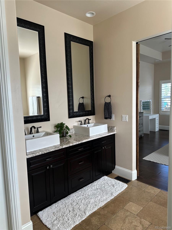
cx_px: 86
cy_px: 115
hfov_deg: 56.8
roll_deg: +1.0
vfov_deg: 71.6
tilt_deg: -4.6
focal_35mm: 24
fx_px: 159
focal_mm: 6.86
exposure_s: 1/121
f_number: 1.78
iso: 80
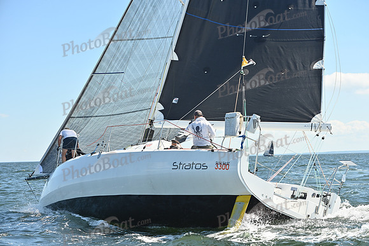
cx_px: 184
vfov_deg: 17.5
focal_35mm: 78
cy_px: 123
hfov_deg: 26.0
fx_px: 800
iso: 250
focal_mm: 78
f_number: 6.3
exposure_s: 1/1250
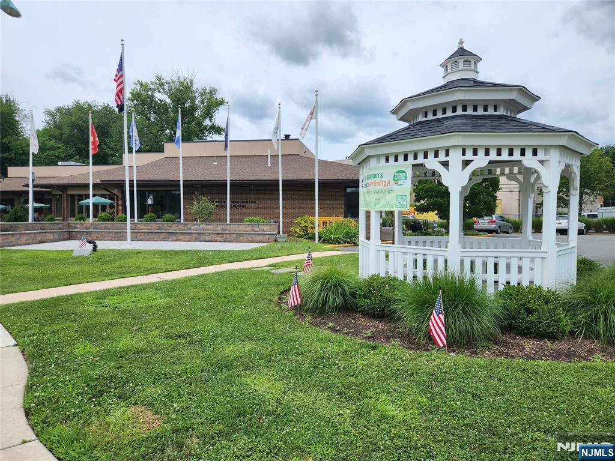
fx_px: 409
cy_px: 230
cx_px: 308
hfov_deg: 73.9
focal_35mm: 23
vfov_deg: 58.9
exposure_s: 1/1829
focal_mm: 5.4
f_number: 1.8
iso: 20
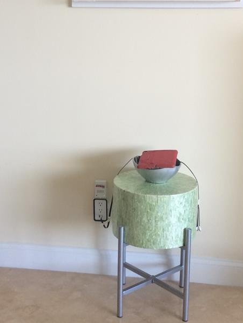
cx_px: 113
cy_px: 97
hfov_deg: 25.2
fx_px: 543
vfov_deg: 32.8
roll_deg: -1.8
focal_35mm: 58
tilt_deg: -11.2
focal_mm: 4.15
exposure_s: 1/30
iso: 40
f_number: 2.2
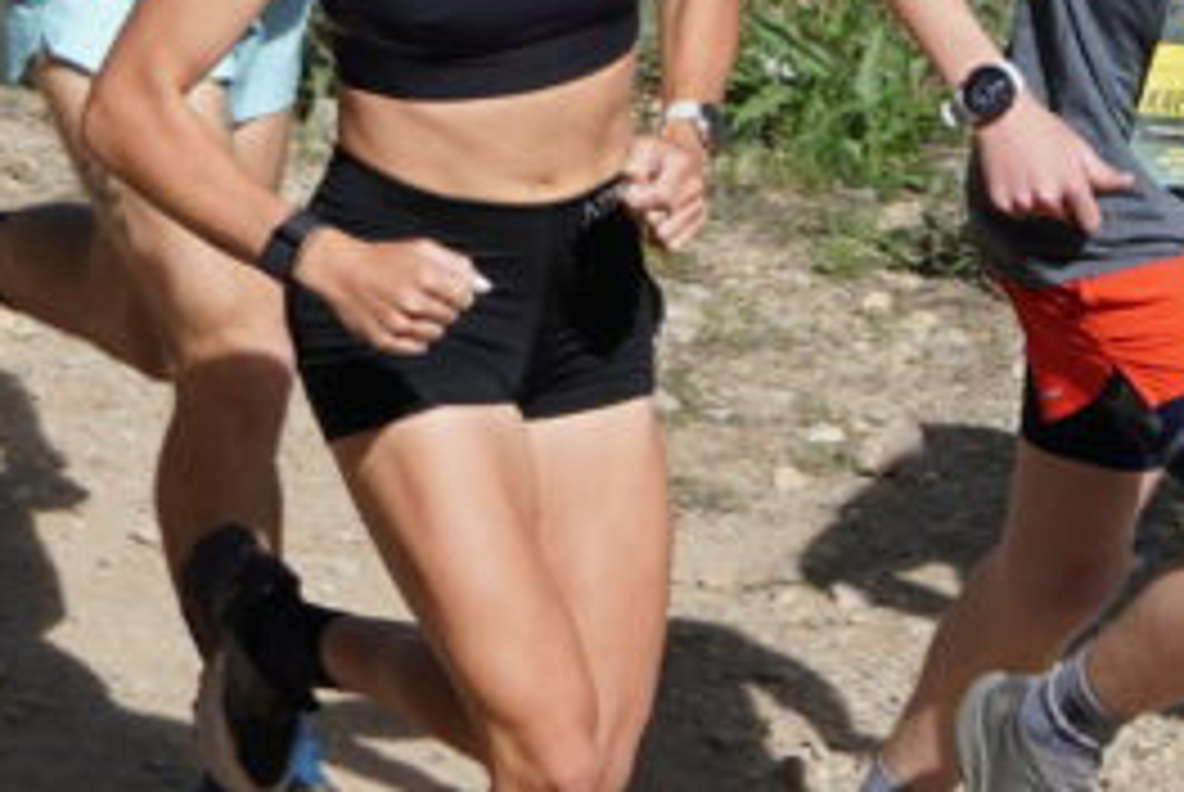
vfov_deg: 5.5
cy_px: -230
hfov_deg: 8.0
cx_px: 2008
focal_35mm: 249
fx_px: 8201
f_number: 5
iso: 100
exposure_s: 1/800
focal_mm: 27
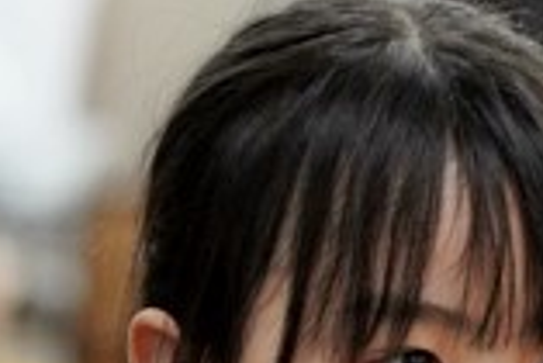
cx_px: 968
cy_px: 529
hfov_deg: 1.8
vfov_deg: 1.2
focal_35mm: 1146
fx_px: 17301
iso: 3200
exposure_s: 1/250
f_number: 4
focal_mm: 200
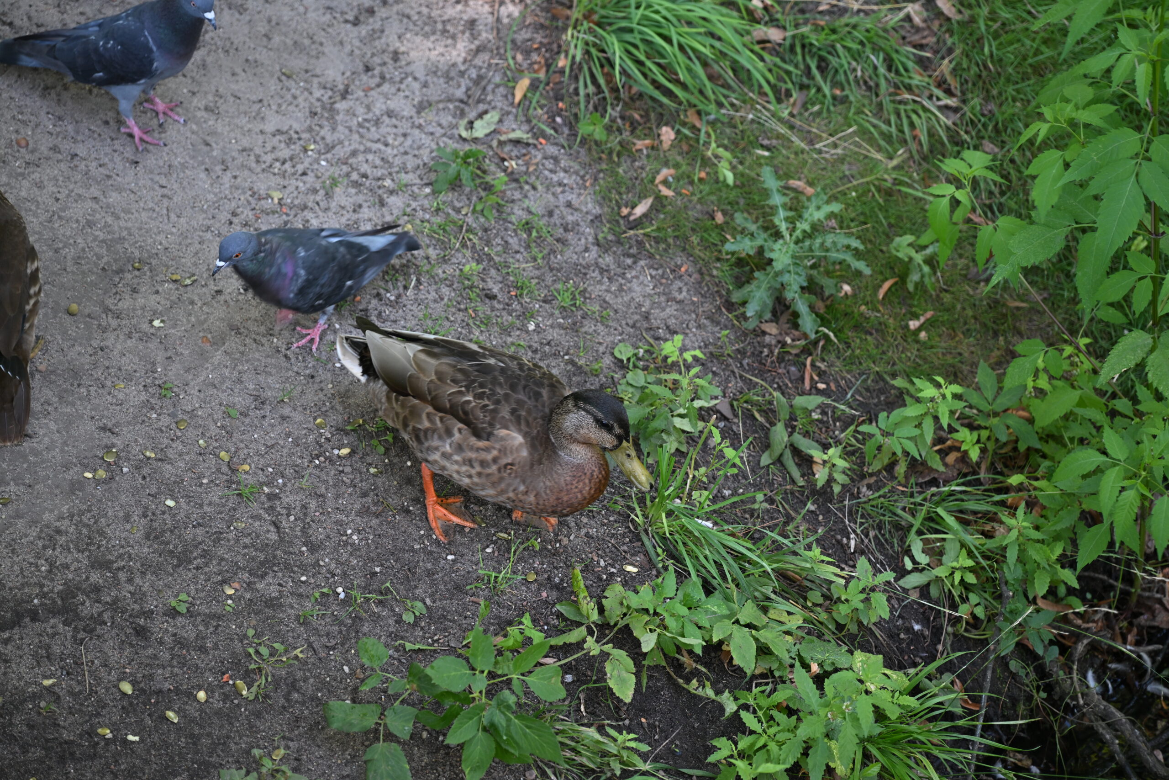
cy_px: 390
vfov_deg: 11.4
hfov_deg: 17.1
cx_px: 584
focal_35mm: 120
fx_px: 3897
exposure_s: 1/125
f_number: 4
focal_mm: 120
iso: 450
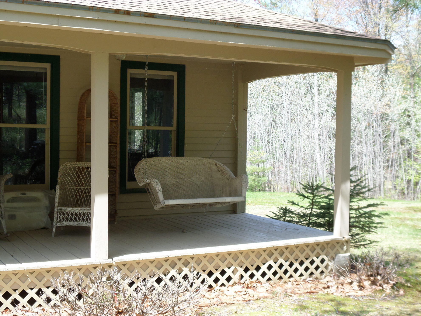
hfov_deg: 36.2
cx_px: 210
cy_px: 158
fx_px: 645
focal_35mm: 53
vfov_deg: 27.5
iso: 80
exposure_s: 1/125
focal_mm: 9.6
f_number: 4.4
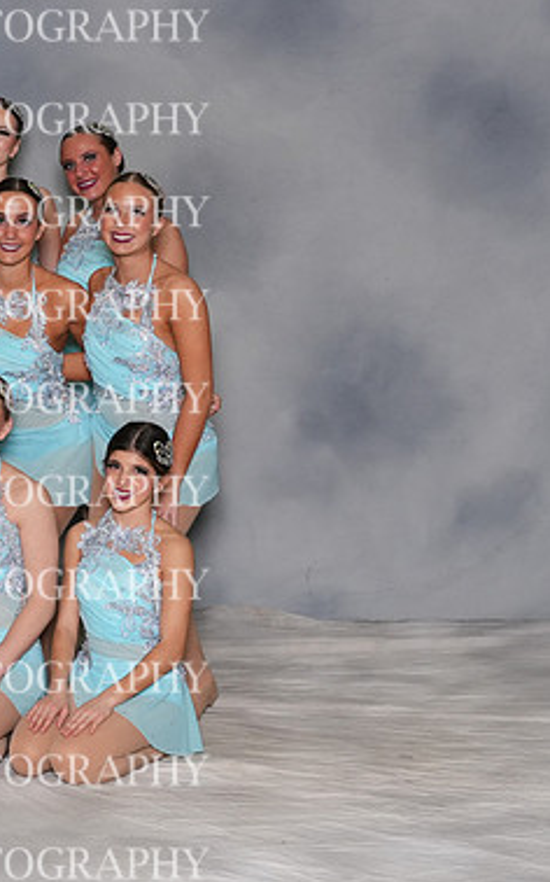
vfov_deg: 25.3
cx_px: -124
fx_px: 1963
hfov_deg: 15.3
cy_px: 444
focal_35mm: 82
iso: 800
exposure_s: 1/125
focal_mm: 35
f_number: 8
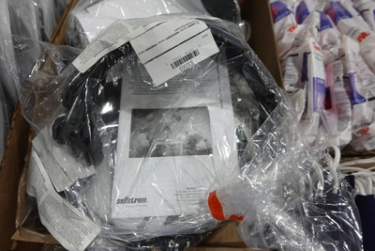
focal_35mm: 24
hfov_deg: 73.7
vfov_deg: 53.2
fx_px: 250
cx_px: 188
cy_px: 126
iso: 125
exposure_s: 1/40
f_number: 1.8
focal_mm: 8.8
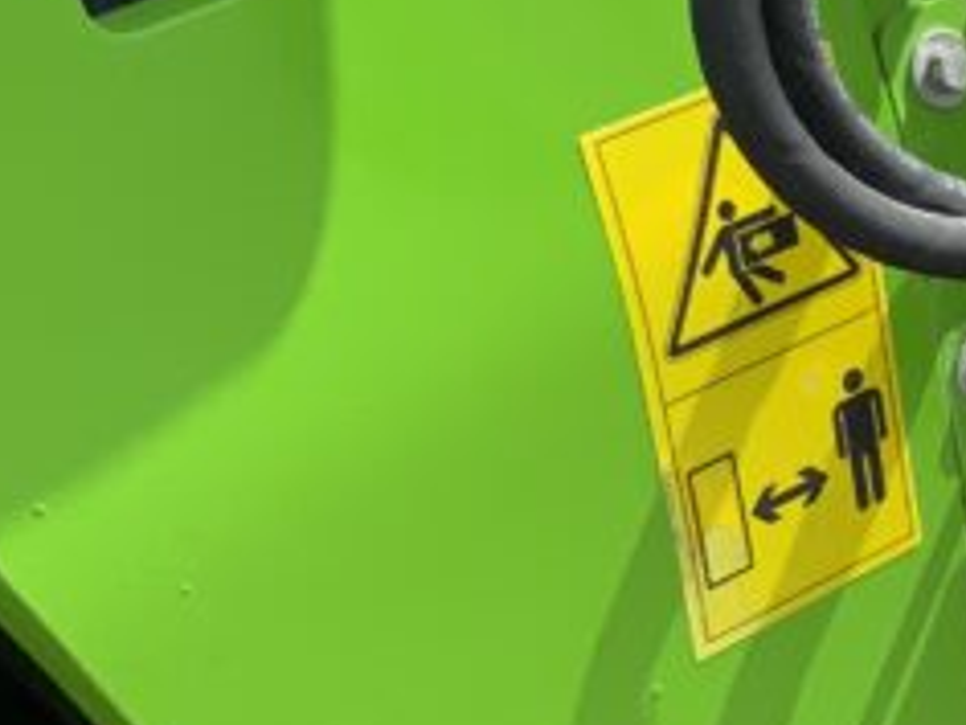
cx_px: 1912
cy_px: 721
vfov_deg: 11.6
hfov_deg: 13.5
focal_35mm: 126
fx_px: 3516
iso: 20
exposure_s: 1/1984
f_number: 1.8
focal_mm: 3
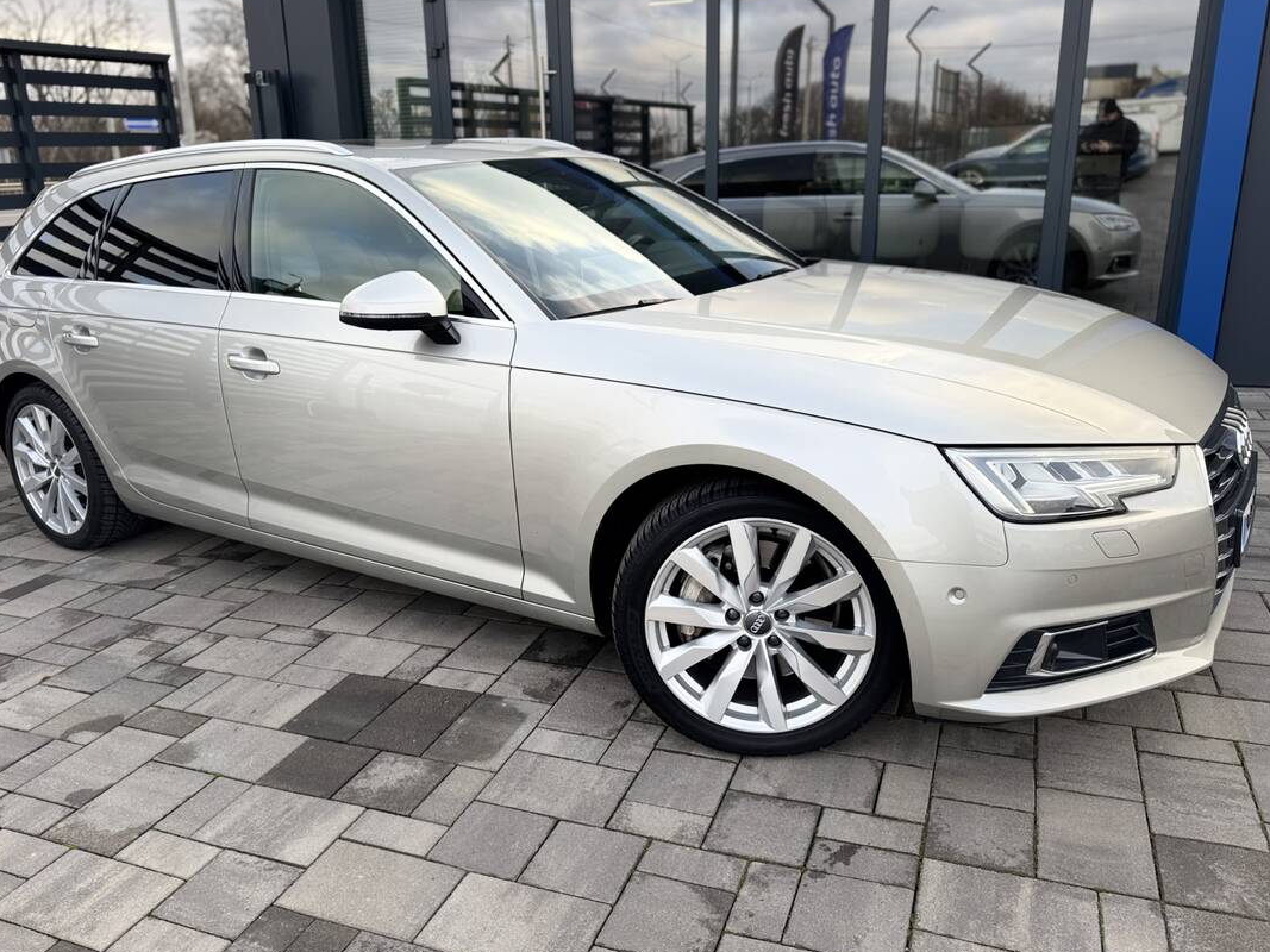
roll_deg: +1.0
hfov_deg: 65.3
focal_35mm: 27
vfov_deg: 51.3
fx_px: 990
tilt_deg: -16.7
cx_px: 614
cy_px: 466
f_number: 1.78
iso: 80
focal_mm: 6.76
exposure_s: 1/782
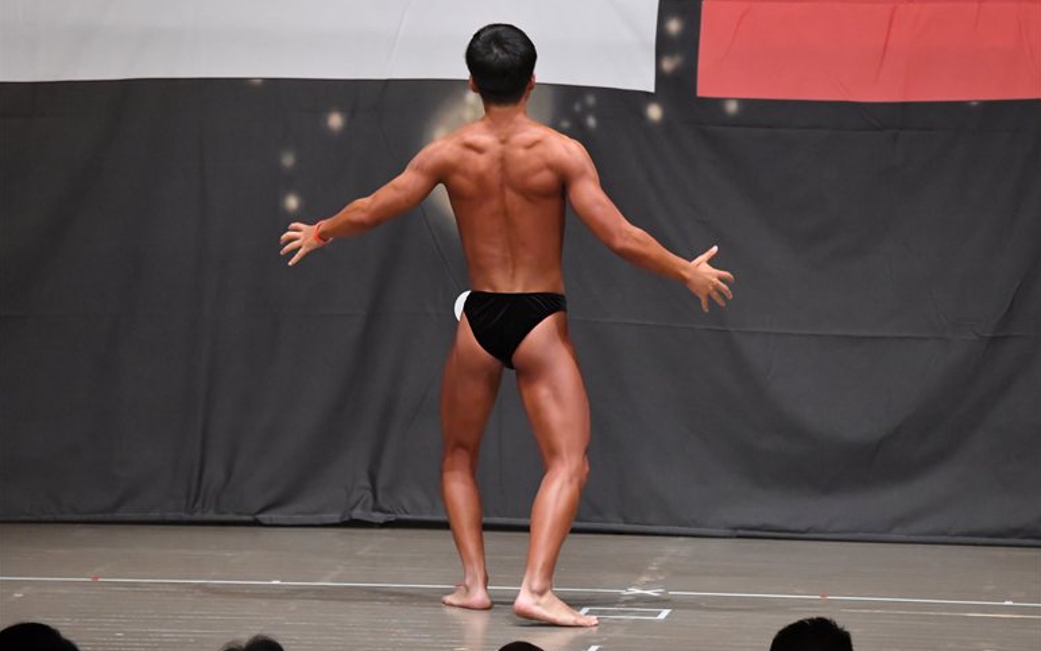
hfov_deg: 9.1
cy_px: 314
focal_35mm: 230
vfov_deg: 5.7
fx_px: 6527
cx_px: 521
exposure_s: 1/400
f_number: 5.6
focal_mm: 150
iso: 6400
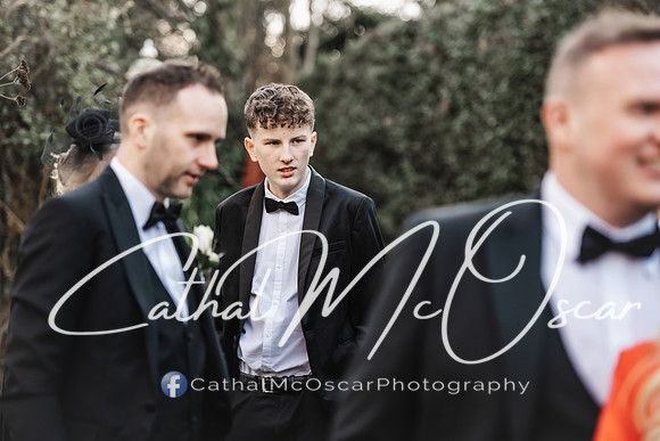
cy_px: 220
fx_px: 1797
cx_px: 330
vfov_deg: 14.0
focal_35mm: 98
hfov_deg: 20.8
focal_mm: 98
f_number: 2.8
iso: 800
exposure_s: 1/400
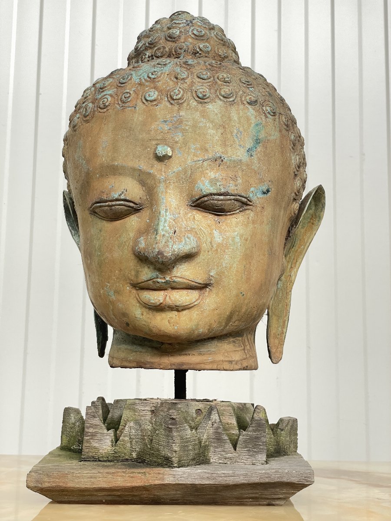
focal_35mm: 52
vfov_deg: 36.8
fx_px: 783
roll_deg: -0.4
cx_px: 196
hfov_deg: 28.0
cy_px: 260
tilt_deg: +10.3
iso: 125
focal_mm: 6
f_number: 2
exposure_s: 1/99
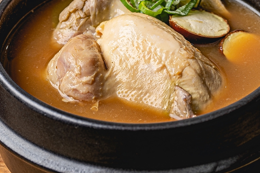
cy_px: 67
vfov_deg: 4.3
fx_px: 2325
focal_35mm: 322
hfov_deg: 6.4
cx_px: 142
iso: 100
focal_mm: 129
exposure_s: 1/125
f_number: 5.6
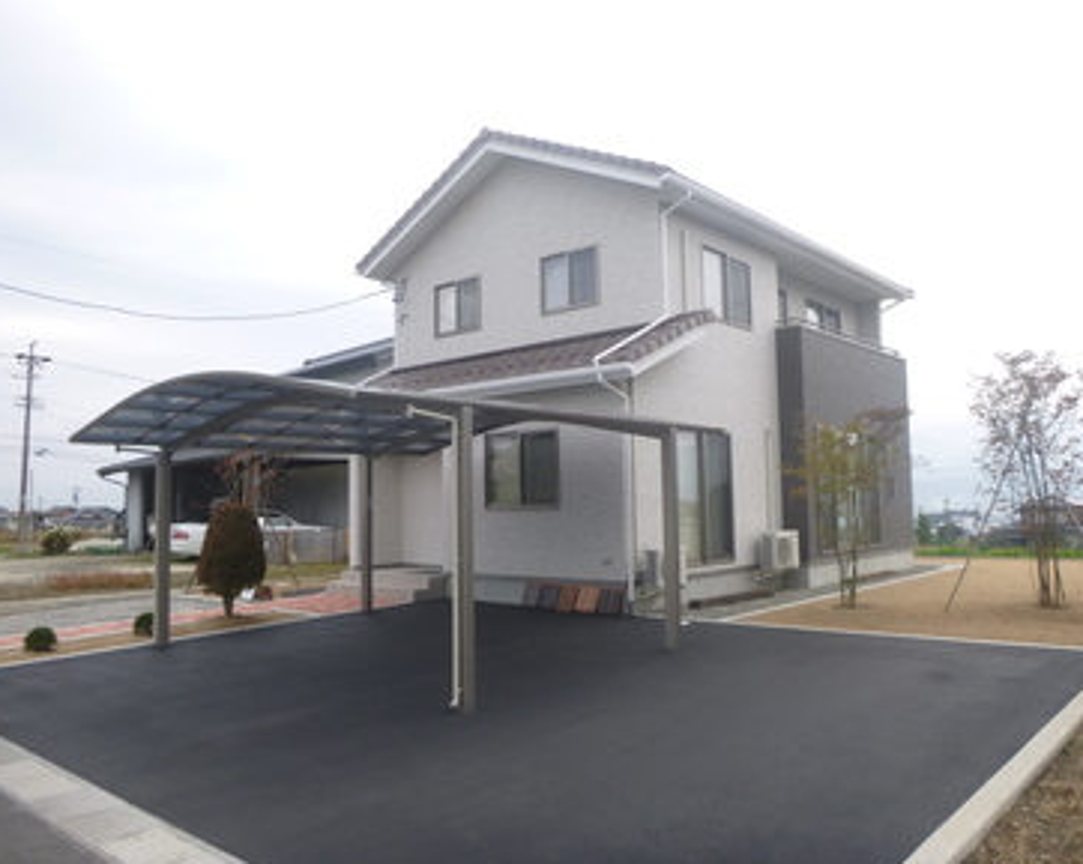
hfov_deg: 64.0
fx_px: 865
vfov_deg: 53.1
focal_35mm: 27
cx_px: 583
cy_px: 439
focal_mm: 4.5
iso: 100
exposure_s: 1/80
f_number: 3.9
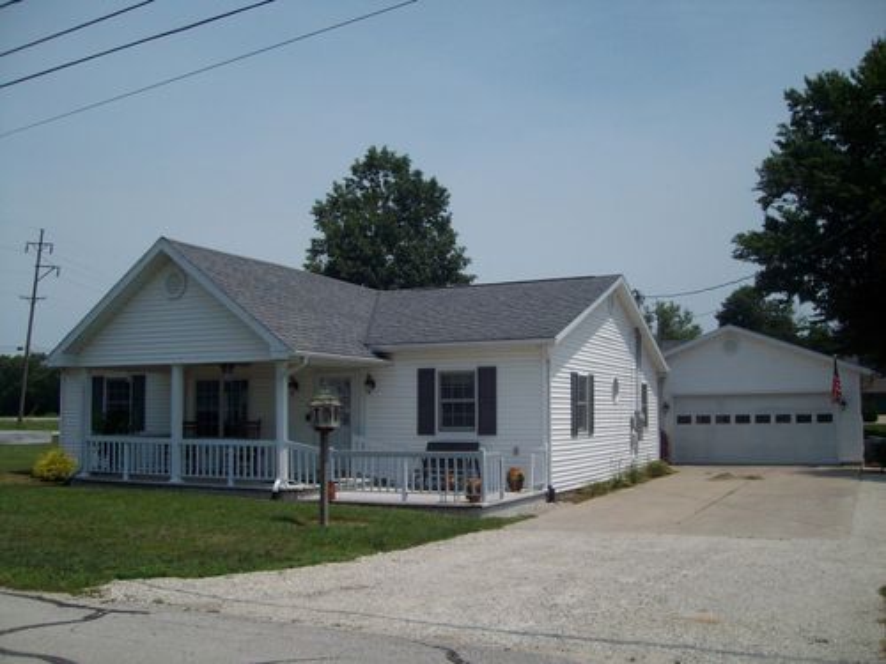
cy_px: 332
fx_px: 896
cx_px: 443
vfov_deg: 40.7
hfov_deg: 52.6
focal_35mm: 35
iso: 80
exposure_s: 1/512
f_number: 7.2
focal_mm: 5.8
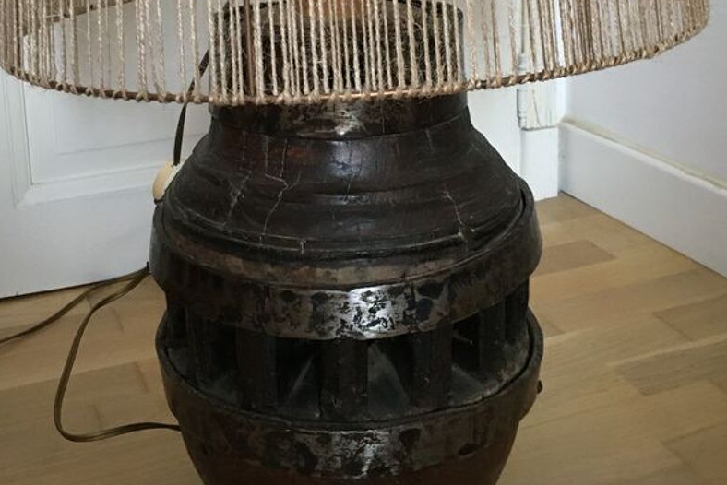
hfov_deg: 38.8
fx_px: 1030
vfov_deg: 25.5
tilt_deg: -12.4
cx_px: 331
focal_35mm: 51
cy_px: 29
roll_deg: +3.5
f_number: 2.2
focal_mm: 4.15
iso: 200
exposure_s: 1/33
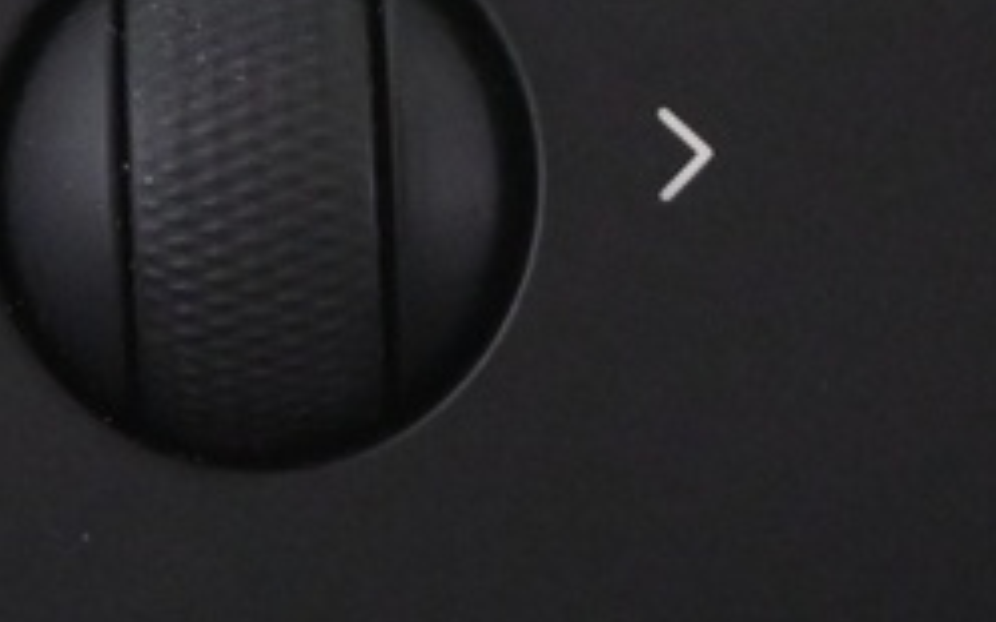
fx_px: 5827
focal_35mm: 215
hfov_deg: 9.7
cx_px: 225
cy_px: 157
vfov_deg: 6.1
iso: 2500
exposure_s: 1/60
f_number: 4
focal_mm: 21.5
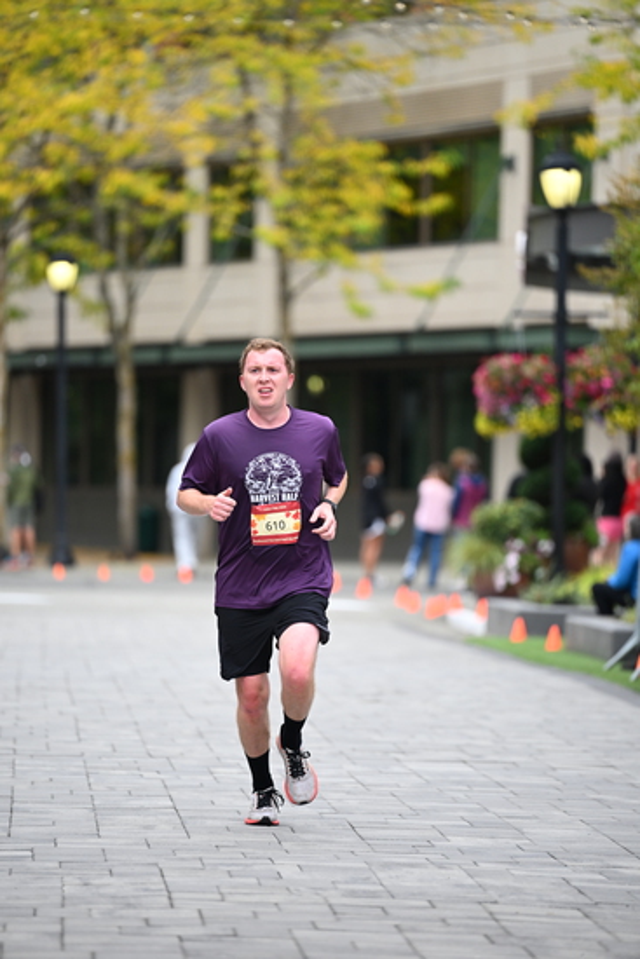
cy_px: 480
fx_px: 5330
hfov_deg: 6.9
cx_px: 320
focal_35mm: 200
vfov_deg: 10.3
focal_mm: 200
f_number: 2.8
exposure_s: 1/2000
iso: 800
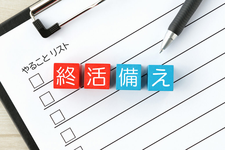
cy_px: 75
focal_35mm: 70
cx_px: 112
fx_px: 438
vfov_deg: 19.5
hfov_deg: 28.8
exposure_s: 1/60
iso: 640
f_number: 13
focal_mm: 70
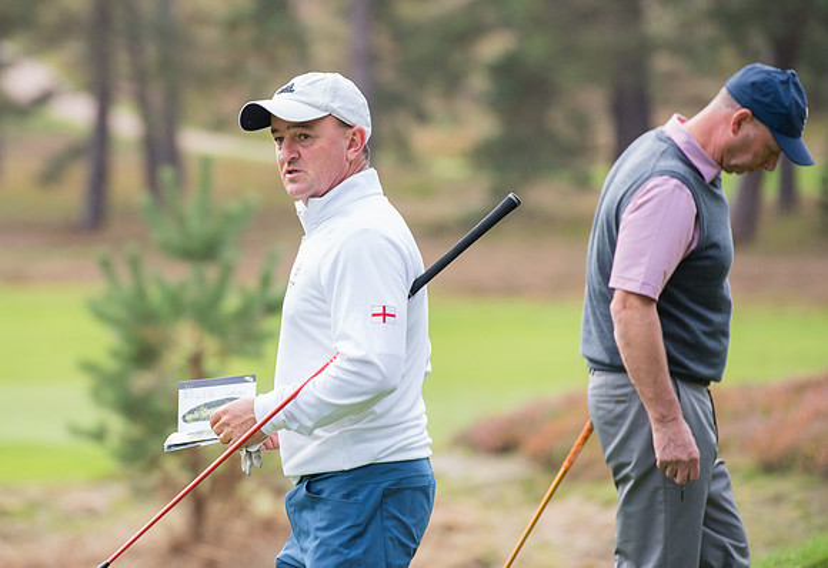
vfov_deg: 5.4
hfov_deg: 7.8
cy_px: 227
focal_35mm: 261
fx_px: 6046
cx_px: 284
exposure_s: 1/1000
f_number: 4
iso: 1000
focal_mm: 200
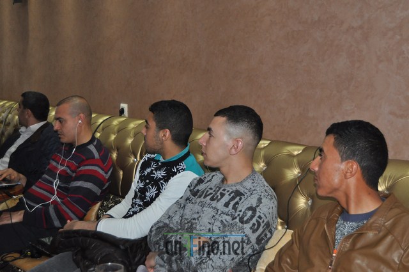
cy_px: 136
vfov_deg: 23.7
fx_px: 647
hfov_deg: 35.1
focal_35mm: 57
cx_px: 204
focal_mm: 38
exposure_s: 1/60
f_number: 4.8
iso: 800
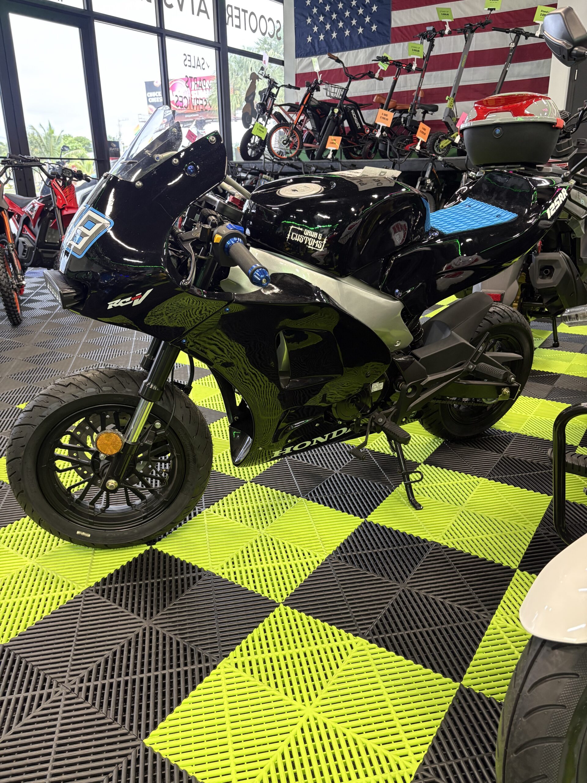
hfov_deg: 53.1
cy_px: 392
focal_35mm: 26
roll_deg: +0.4
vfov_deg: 67.3
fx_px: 588
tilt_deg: -18.9
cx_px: 294
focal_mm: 5.96
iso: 200
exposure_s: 1/60
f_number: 1.6
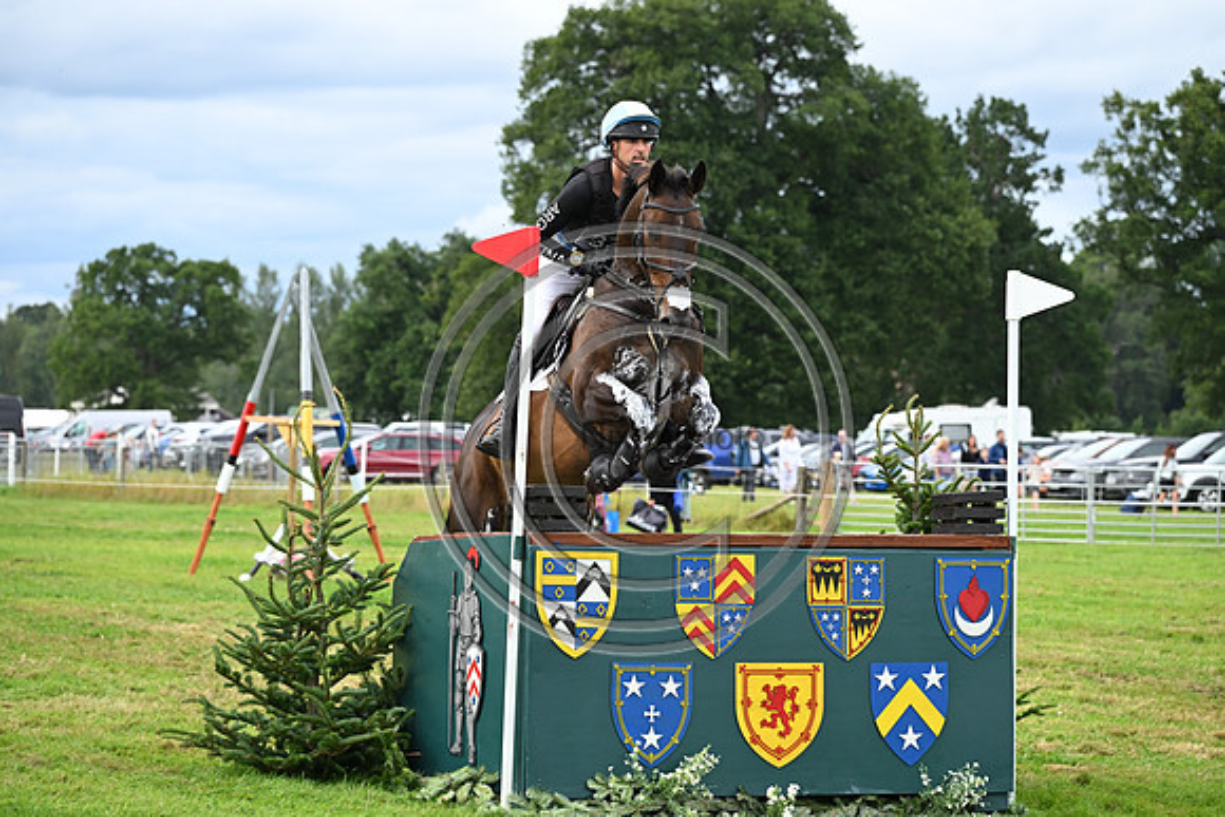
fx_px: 4084
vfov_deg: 11.4
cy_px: 408
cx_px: 612
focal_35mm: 120
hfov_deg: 17.1
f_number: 5.6
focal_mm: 120
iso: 1100
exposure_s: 1/1250
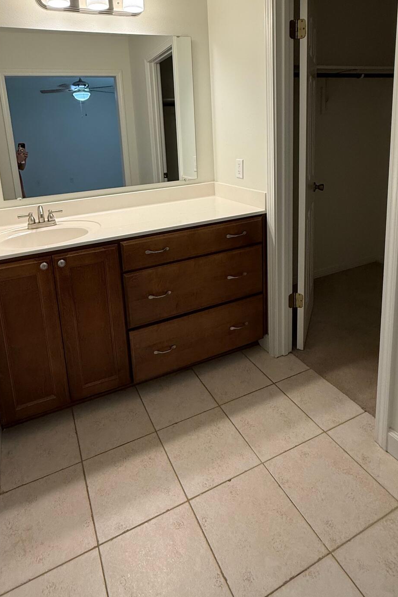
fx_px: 348
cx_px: 165
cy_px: 203
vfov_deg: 78.8
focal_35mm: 21
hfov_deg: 59.2
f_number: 2.2
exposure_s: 1/120
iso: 160
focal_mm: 2.22
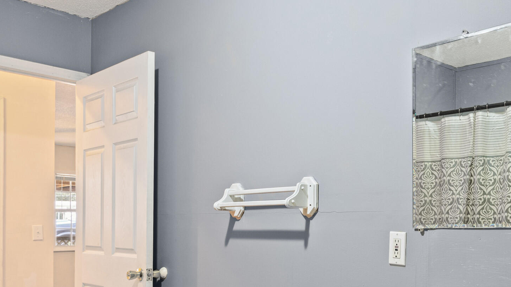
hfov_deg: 47.0
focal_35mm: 42
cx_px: 370
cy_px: 214
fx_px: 569
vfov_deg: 28.0
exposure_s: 1
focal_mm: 20
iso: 800
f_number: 9
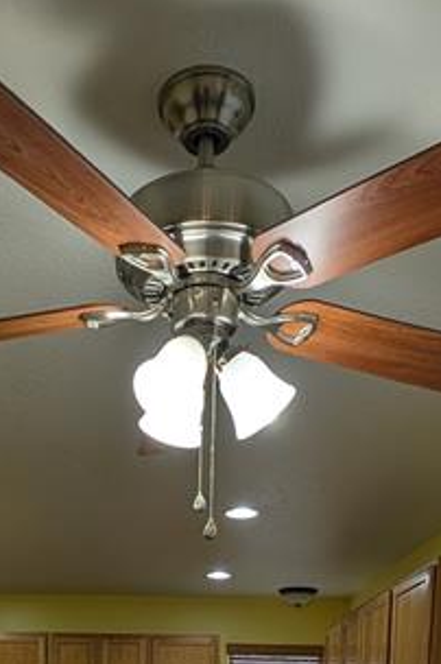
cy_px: 817
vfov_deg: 35.4
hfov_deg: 31.7
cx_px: 164
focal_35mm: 42
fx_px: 773
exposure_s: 1/120
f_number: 1.95
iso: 91
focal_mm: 2.23
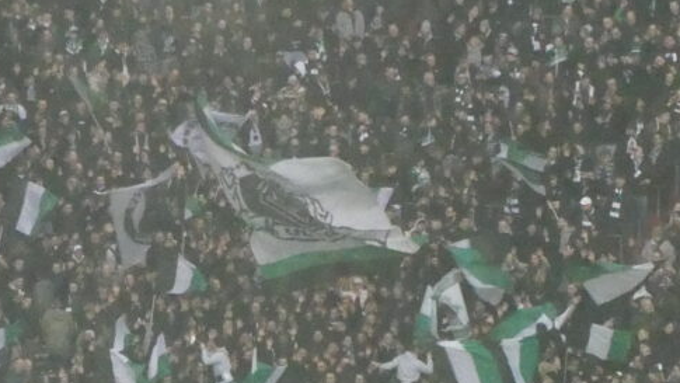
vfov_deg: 2.9
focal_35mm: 413
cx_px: 97
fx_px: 7448
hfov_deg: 5.2
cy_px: 300
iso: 1600
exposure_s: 1/80
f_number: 5.1
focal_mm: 20.6
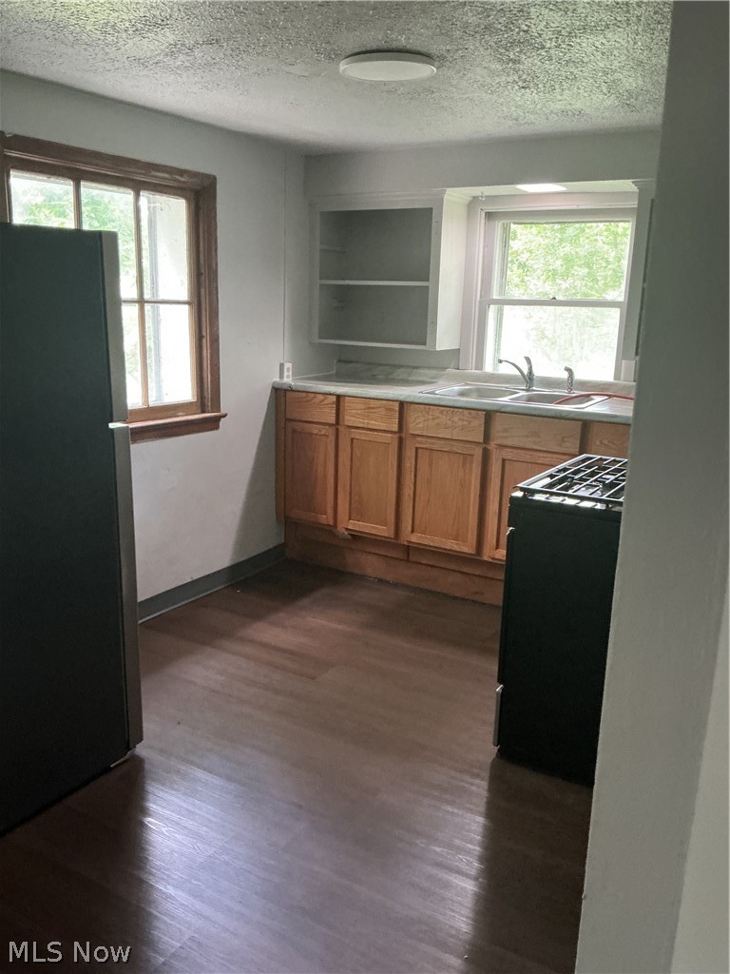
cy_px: 487
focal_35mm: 29
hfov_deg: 48.2
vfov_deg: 61.7
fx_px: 815
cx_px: 365
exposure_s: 1/40
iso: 250
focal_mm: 3
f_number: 1.8
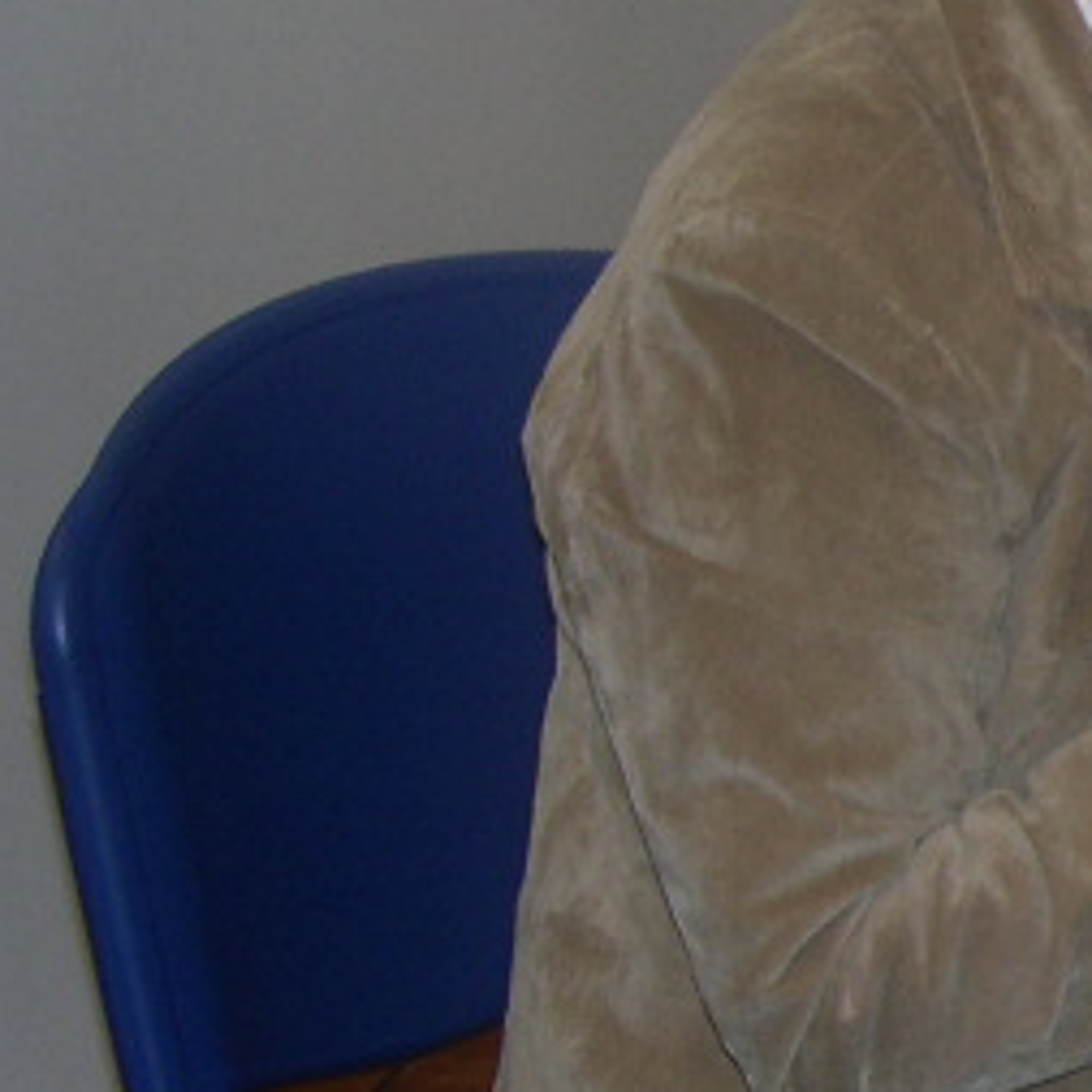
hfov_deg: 11.5
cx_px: 2188
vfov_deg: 12.8
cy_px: 522
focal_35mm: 136
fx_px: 4854
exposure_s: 1/60
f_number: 2.8
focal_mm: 8
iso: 100
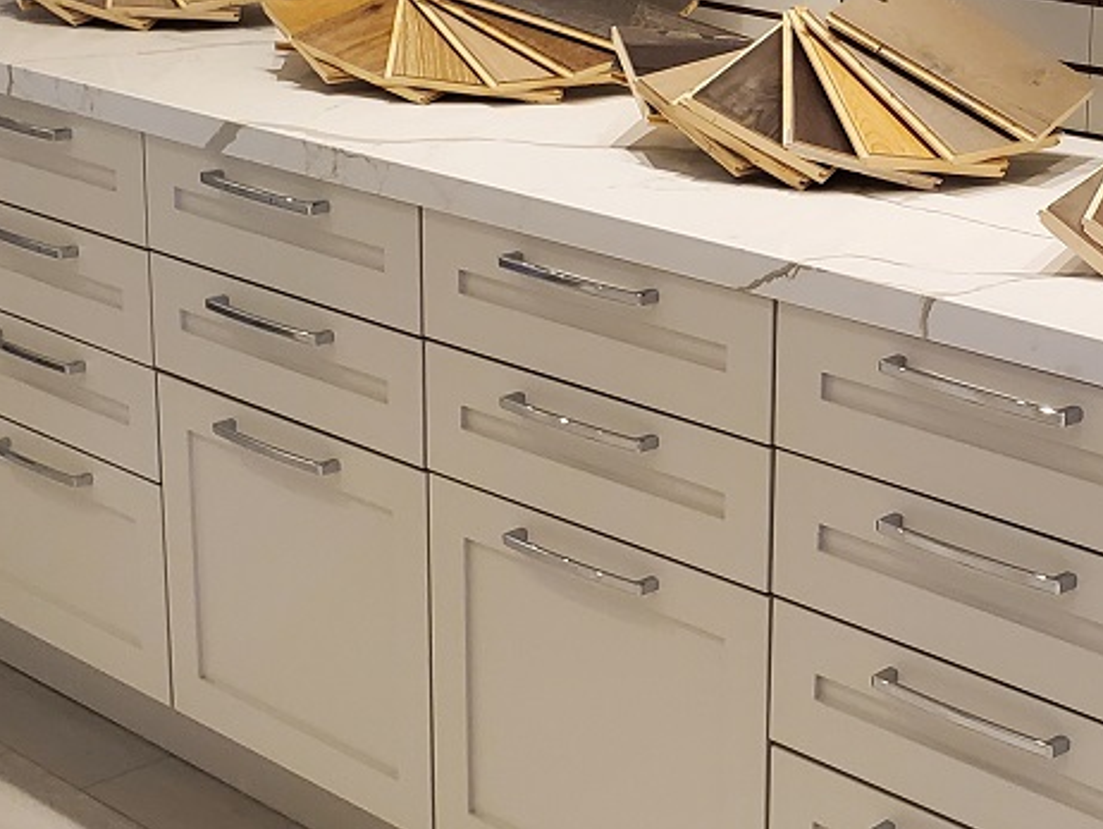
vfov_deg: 20.4
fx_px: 2295
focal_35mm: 72
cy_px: 258
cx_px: 1003
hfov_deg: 26.1
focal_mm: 4.3
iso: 200
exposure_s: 1/59
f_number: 2.4
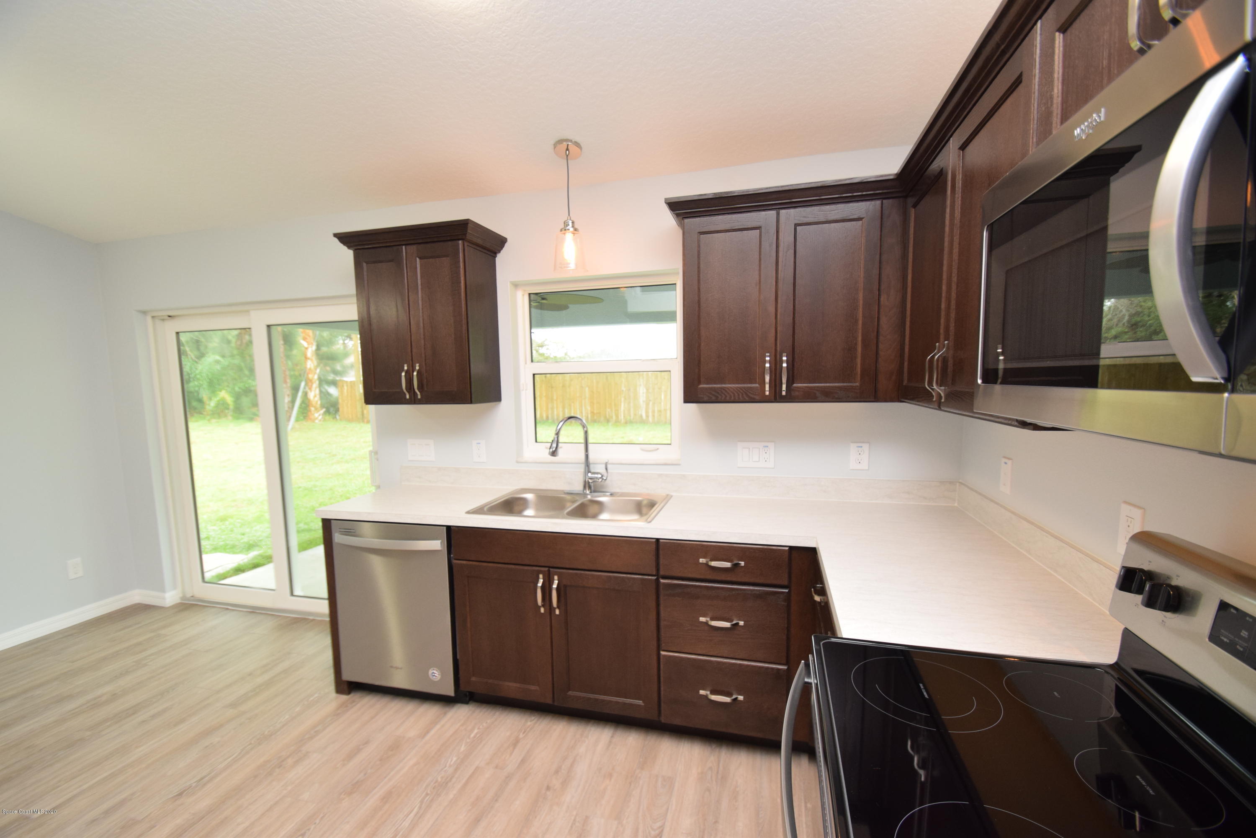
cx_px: 628
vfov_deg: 77.3
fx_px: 523
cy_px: 419
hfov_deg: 100.4
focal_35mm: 15
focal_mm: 10
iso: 800
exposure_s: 1/100
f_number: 5
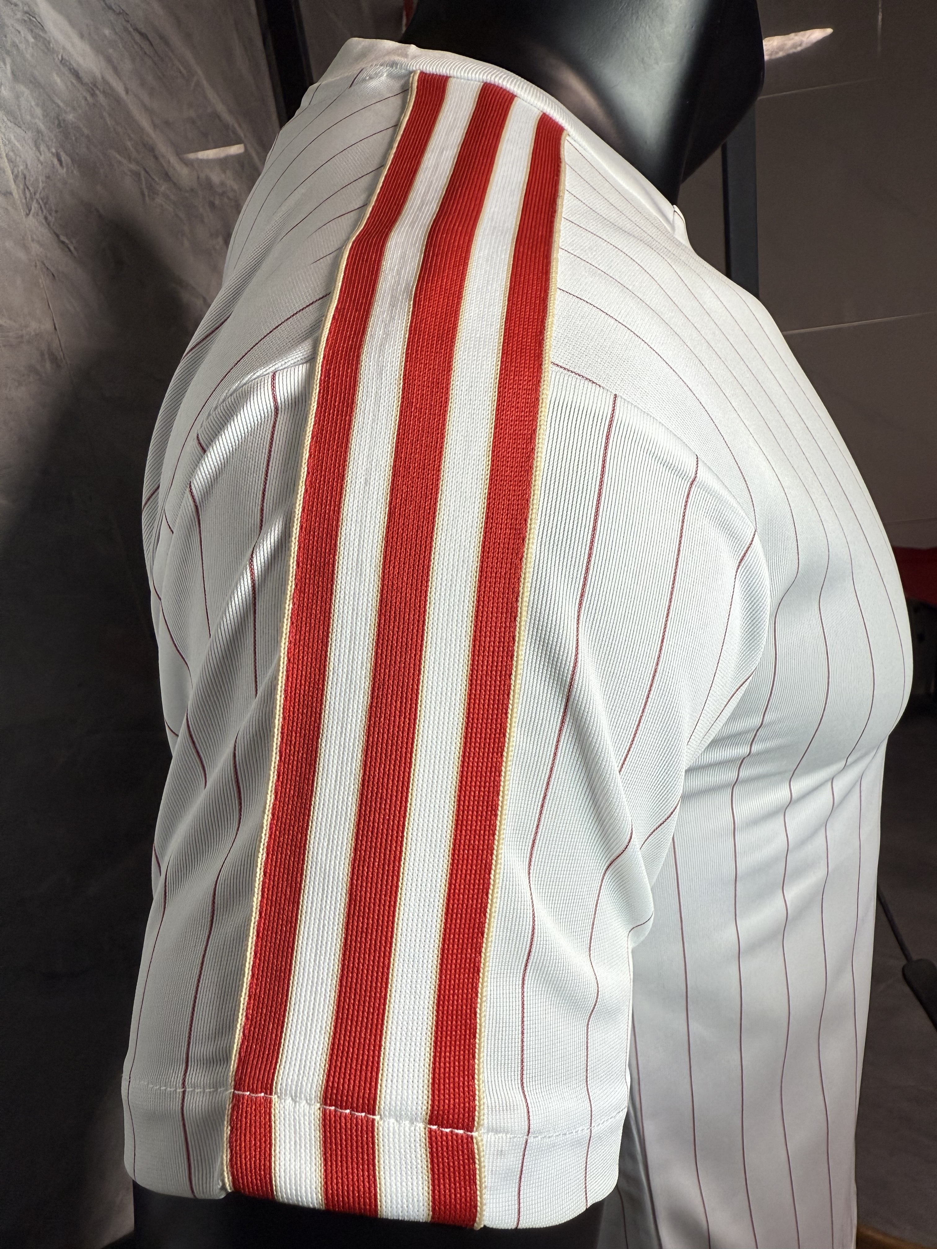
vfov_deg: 71.6
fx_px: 866
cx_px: 468
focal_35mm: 24
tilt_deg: -21.6
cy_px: 624
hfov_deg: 56.8
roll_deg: +8.5
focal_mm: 2.22
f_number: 2.2
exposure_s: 1/100
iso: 80
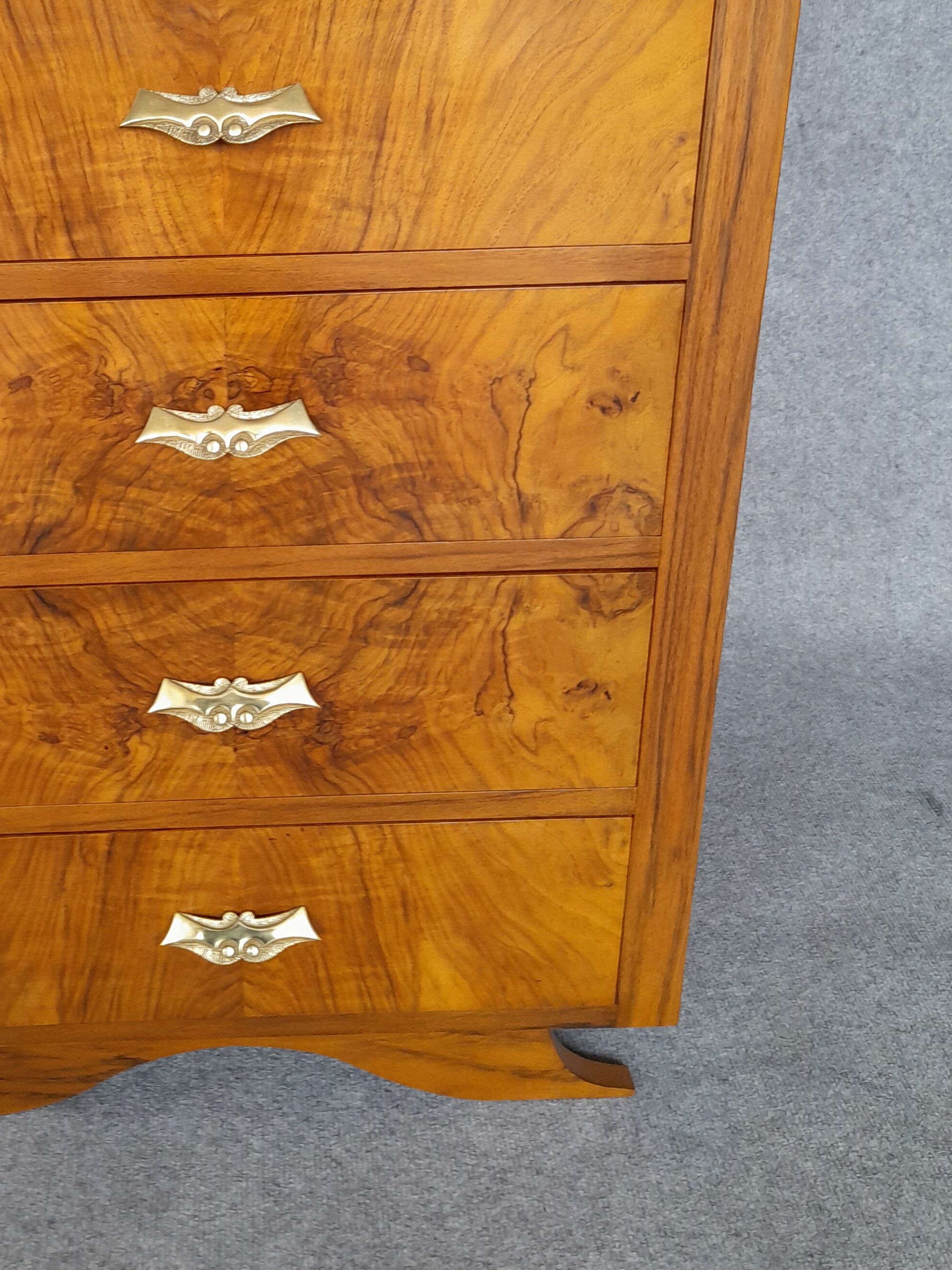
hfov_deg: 36.8
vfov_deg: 47.6
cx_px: 235
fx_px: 1393
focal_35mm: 38
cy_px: 356
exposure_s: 1/50
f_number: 2
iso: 160
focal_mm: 4.6
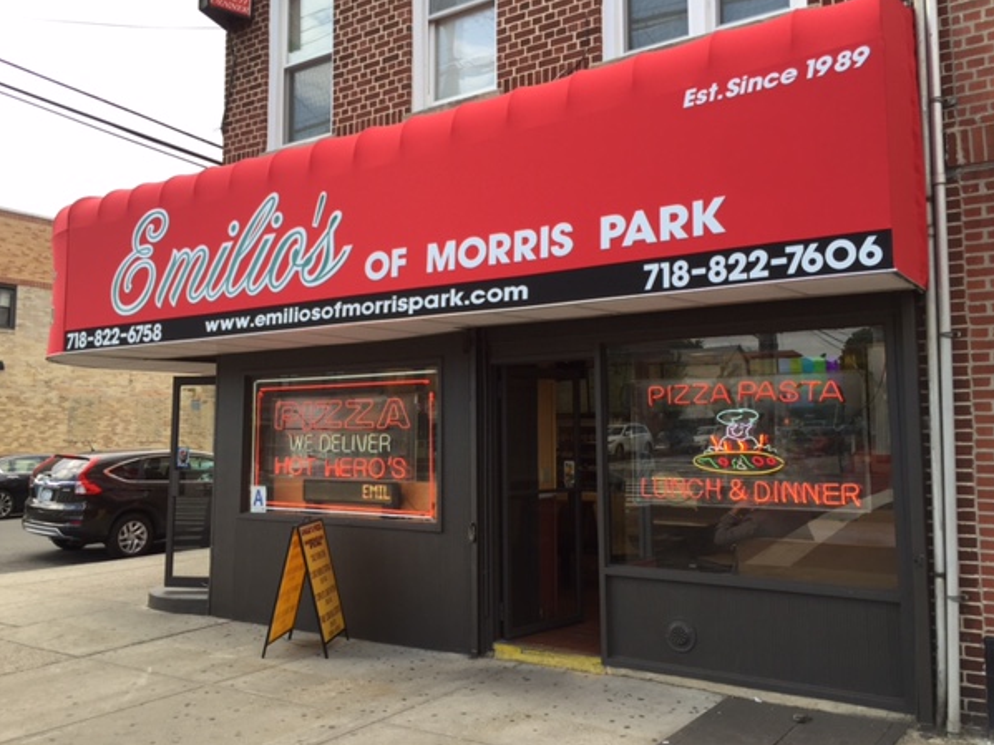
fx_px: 890
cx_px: 488
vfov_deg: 45.4
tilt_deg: +7.1
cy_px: 362
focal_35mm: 31
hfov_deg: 58.4
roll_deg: -1.8
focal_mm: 4.15
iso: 32
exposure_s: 1/408
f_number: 2.2
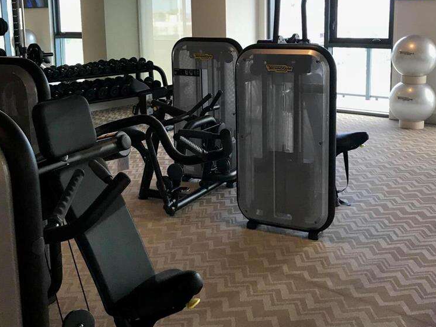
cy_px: 110
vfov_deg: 31.9
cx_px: 240
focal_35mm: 45
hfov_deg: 42.0
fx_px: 567
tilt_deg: -8.2
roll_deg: -0.7
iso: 25
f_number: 1.8
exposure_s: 1/30
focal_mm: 3.99
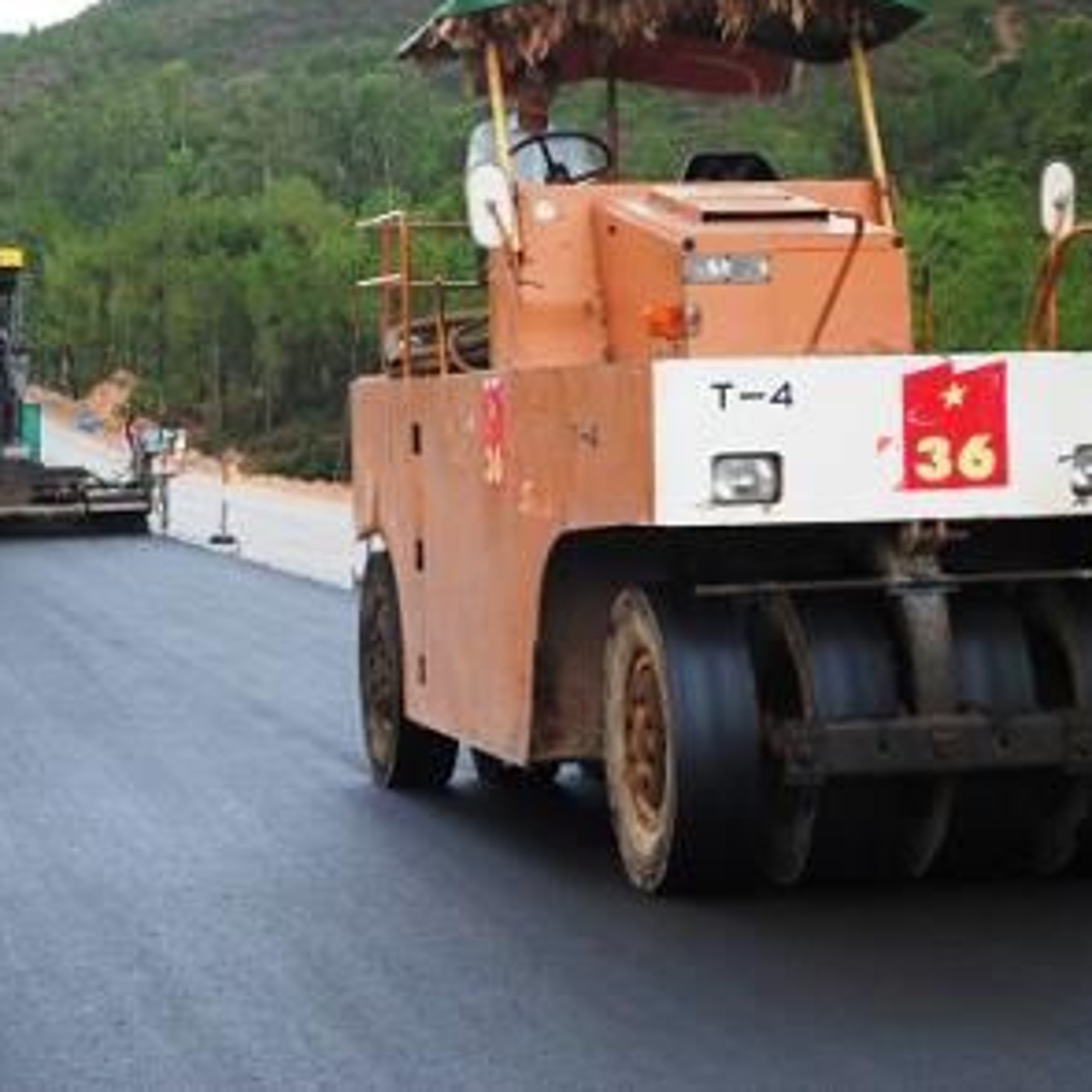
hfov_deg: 16.3
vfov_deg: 16.3
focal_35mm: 107
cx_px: 400
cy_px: 542
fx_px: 3806
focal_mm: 55
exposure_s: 1/125
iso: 100
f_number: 5.6
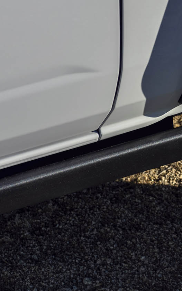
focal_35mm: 196
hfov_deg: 6.5
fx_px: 1556
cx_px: 347
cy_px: 36
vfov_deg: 10.6
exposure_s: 1/320
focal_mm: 50
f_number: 4.5
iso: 100
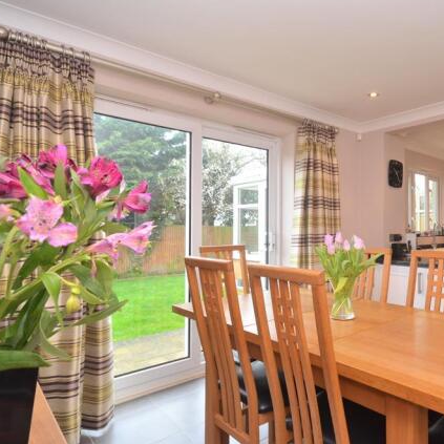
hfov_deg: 59.5
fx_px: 372
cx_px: 311
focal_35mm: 26
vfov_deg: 61.6
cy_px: 219
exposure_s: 1/15
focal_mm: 13
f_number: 9
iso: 640
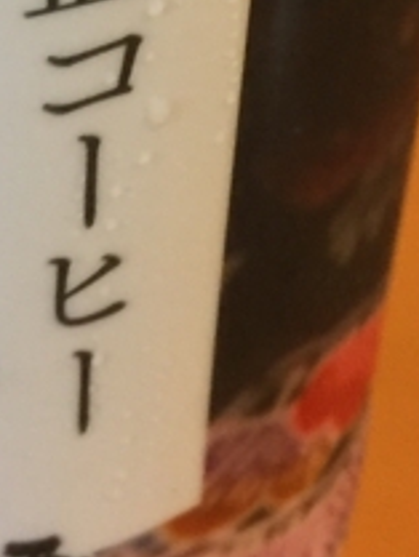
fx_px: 2289
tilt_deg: -30.5
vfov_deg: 13.2
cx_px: -40
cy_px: -253
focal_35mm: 142
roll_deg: +1.7
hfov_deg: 10.3
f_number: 2.2
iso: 100
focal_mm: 4.15
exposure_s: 1/10
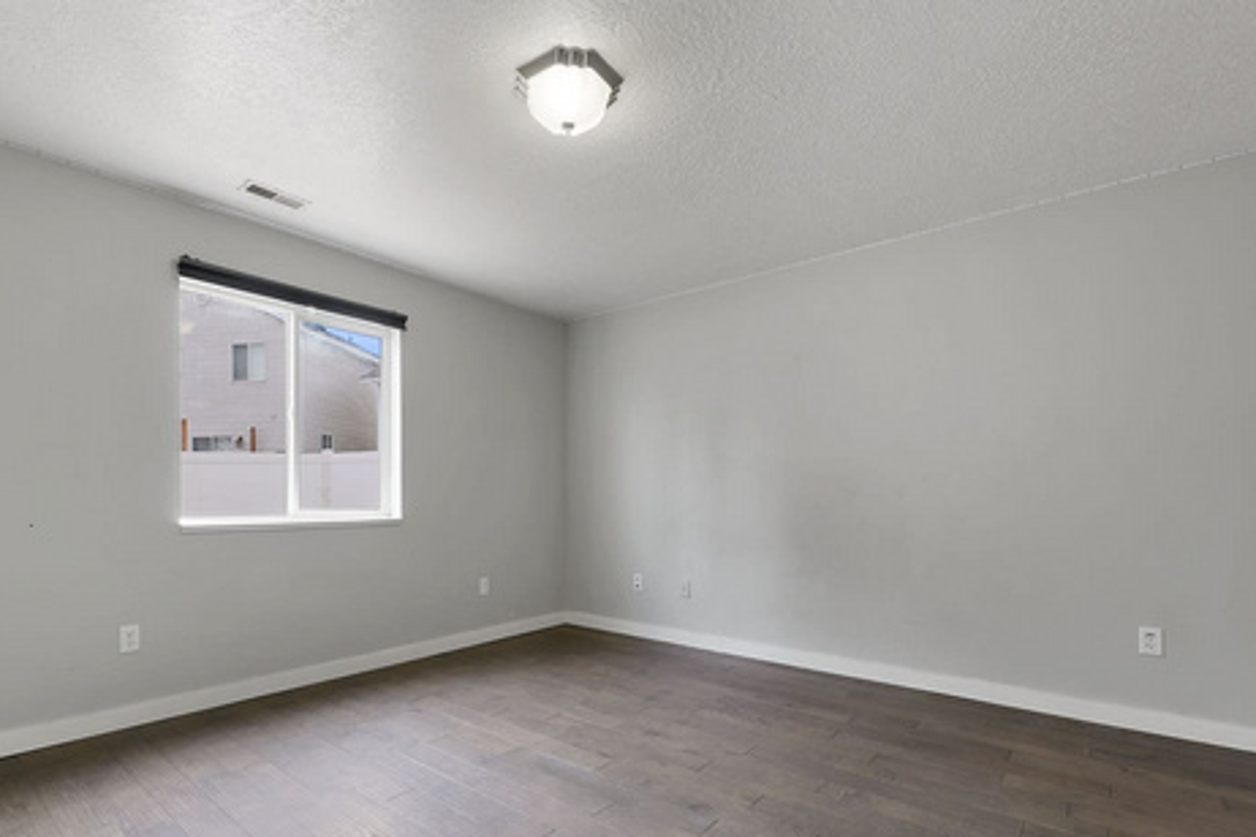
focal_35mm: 18
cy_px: 493
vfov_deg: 66.9
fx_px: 628
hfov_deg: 89.8
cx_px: 574
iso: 100
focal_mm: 13
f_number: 8
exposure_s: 1/5
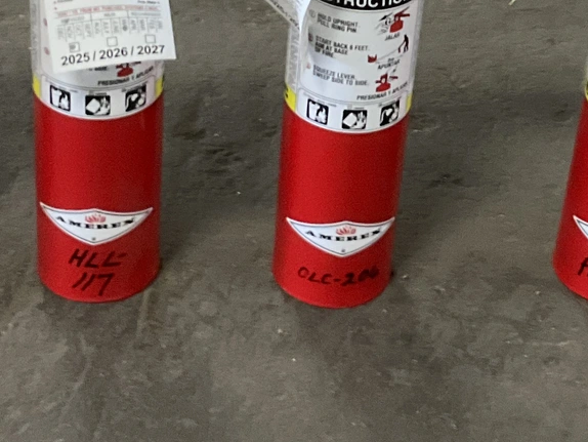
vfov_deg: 14.5
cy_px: 39
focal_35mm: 101
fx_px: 1716
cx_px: 377
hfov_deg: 19.4
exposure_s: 1/60
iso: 250
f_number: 1.8
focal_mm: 3
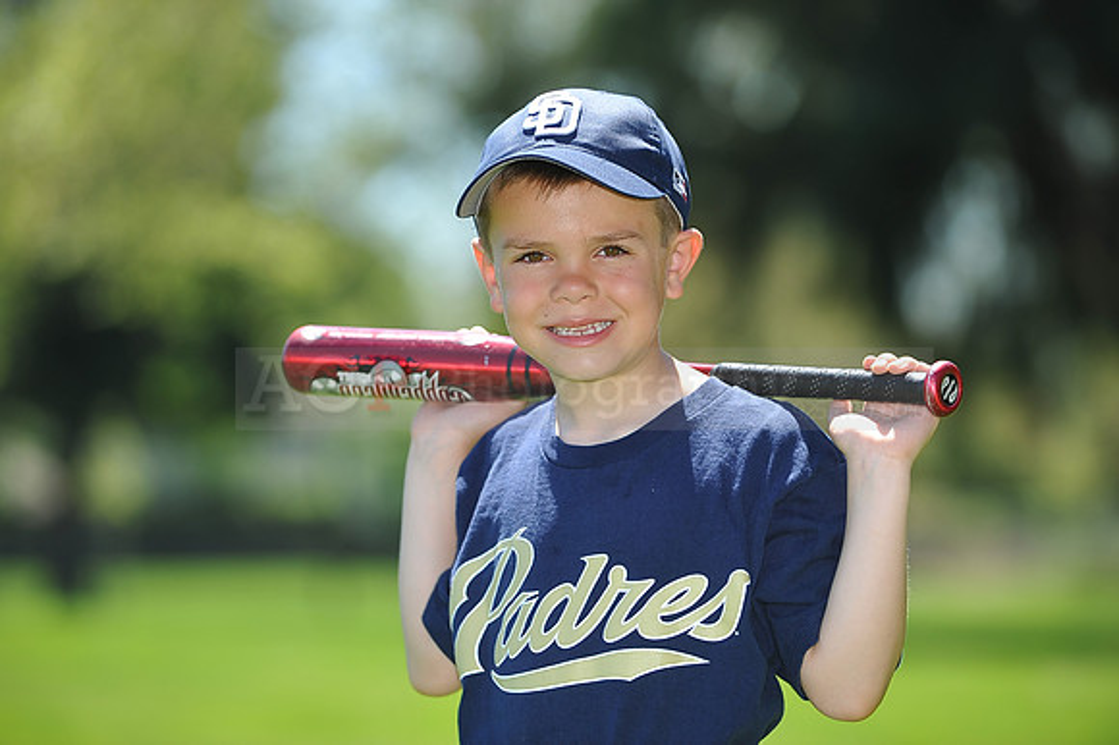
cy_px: 372
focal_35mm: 200
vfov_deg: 6.9
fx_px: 6213
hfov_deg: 10.3
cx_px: 560
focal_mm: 200
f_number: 4.5
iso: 200
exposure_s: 1/640
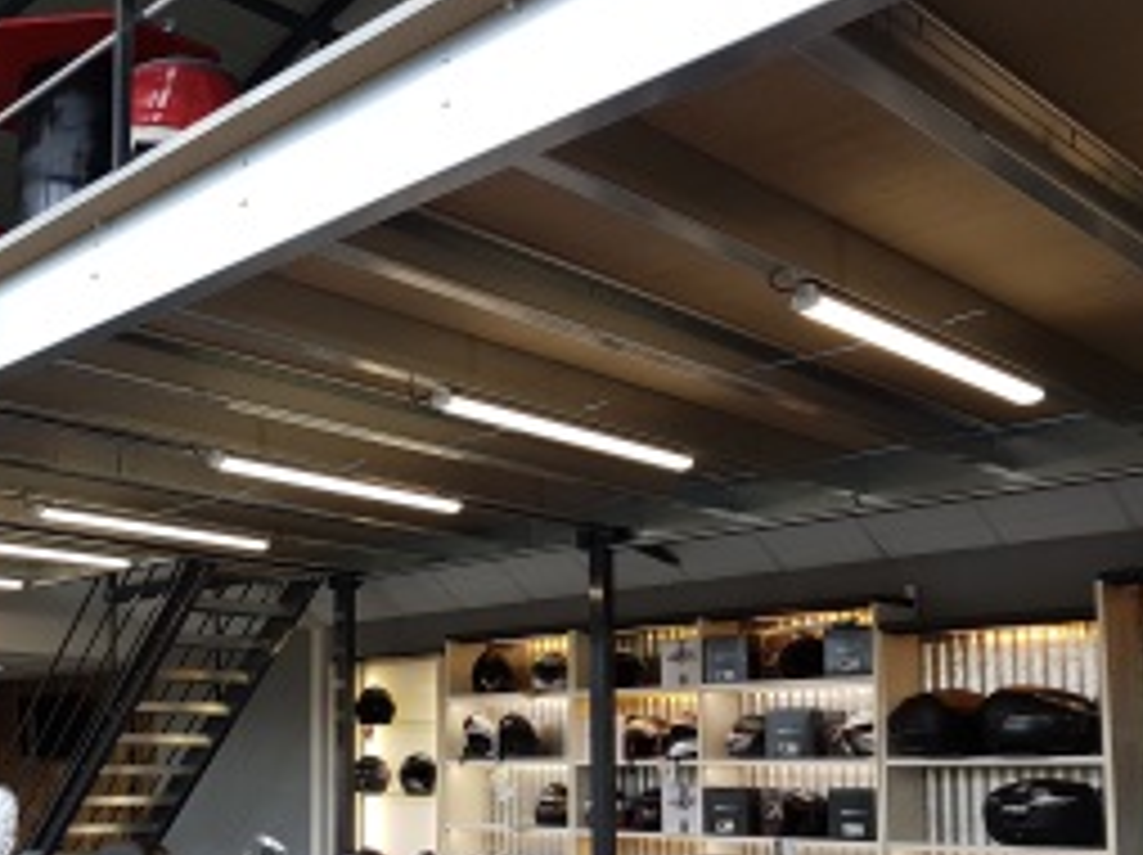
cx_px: 256
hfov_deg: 44.0
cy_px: 621
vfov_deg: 34.5
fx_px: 1353
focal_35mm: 41
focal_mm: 4.2
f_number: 1.7
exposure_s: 1/146
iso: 40
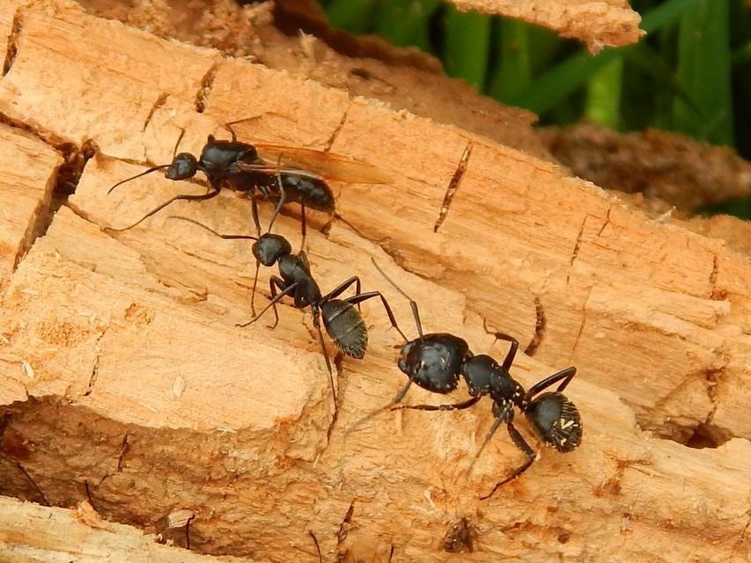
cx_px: 376
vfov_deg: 30.3
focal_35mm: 48
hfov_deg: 39.7
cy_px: 282
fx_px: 1042
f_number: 3.7
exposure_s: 1/200
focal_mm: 8.6
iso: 125
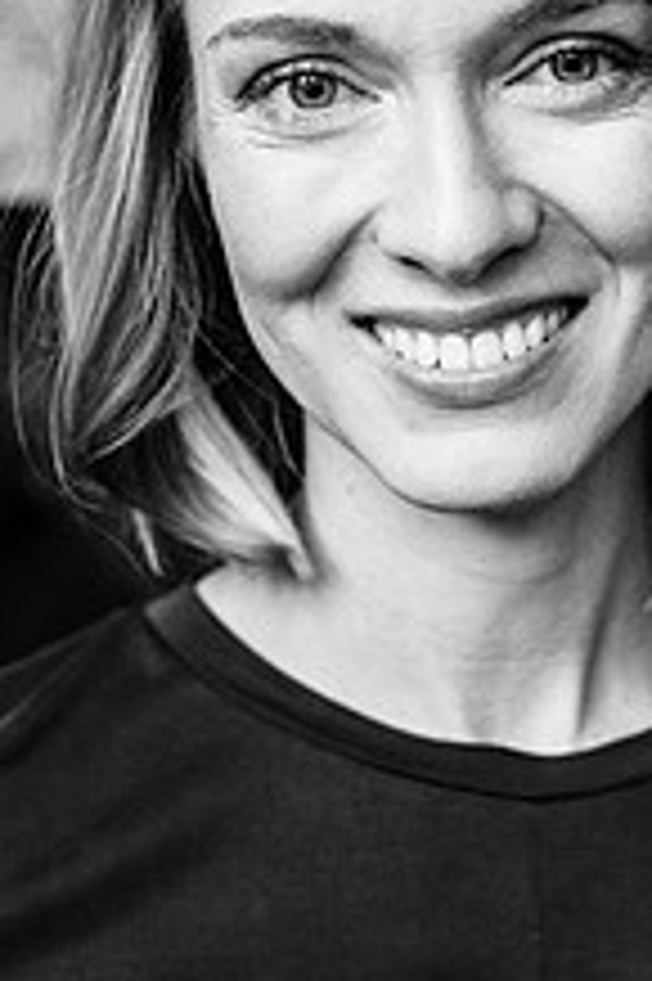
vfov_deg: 17.1
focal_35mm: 120
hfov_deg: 11.4
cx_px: 513
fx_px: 3265
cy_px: 554
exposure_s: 1/125
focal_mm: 58
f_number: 3.2
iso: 500
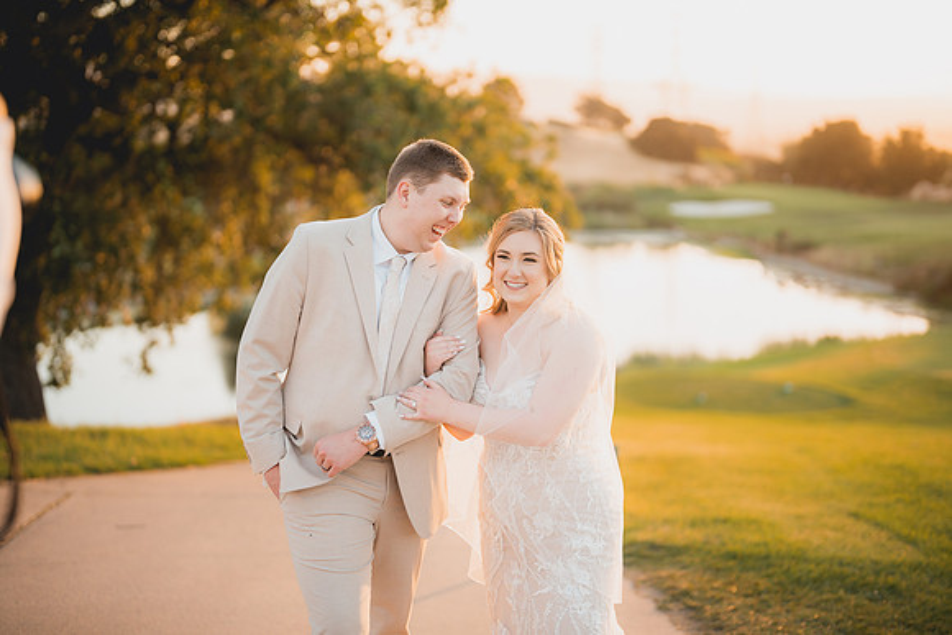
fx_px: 1322
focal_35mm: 50
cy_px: 318
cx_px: 476
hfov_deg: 39.6
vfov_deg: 27.0
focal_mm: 50
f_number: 1.2
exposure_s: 1/500
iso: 125
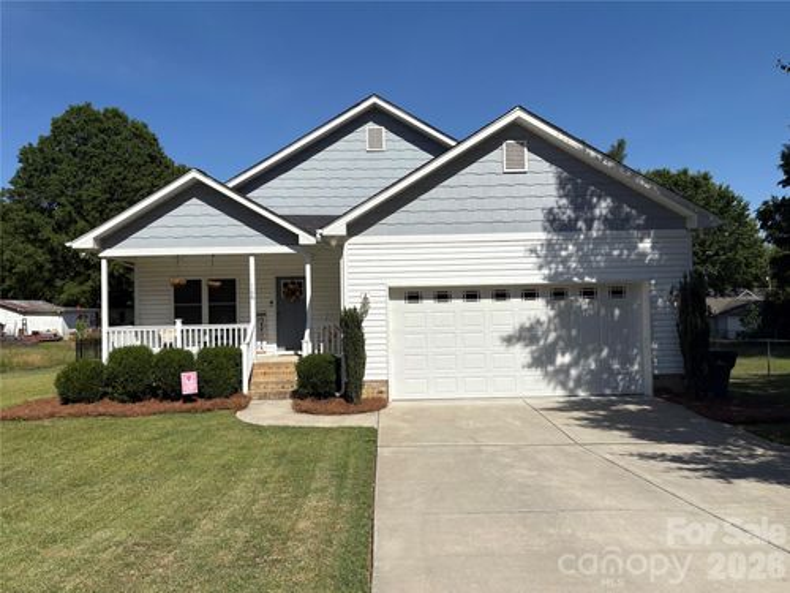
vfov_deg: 53.1
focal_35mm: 26
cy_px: 296
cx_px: 395
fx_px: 593
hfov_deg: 67.3
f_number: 1.6
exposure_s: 1/6993
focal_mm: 5.96
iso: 50
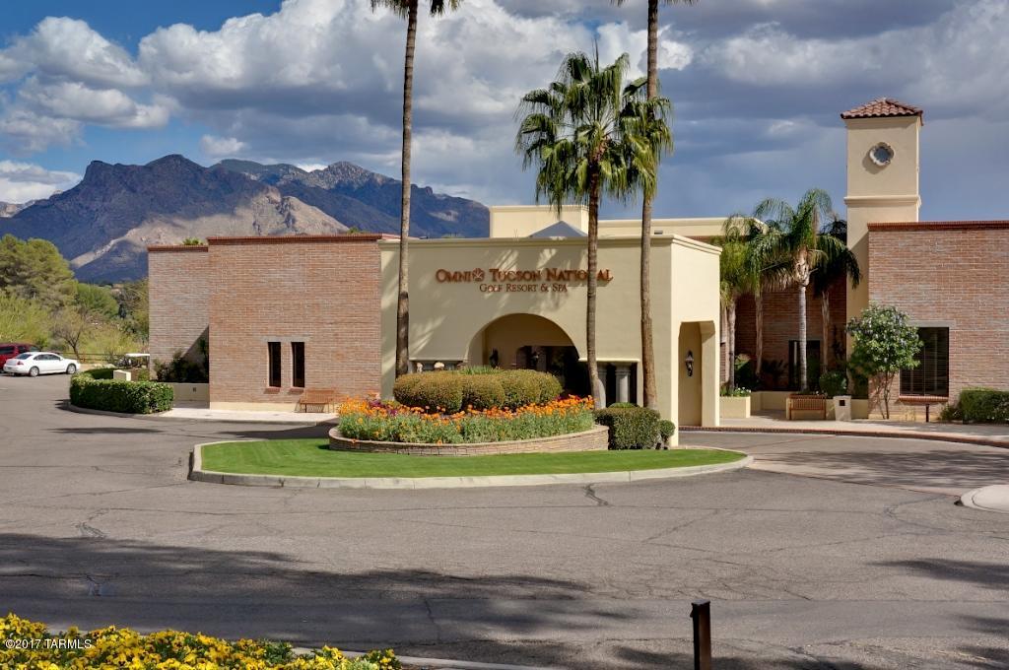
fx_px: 1344
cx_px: 504
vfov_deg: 28.0
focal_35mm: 48
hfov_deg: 41.2
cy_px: 335
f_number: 16
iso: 200
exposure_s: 1/250
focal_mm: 32
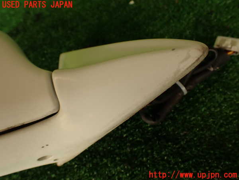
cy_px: 90
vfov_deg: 44.2
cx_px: 120
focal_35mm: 32
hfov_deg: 56.8
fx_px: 221
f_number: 3.2
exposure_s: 1/80
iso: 100
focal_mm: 5.79
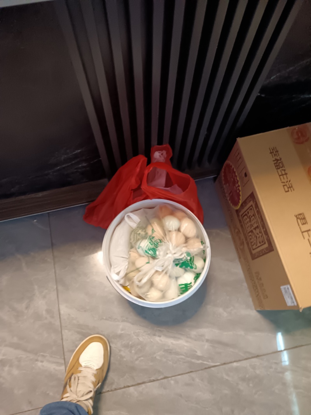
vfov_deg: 65.3
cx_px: 156
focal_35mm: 27
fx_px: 323
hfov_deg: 51.3
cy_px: 208
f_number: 1.9
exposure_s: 1/25
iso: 2025
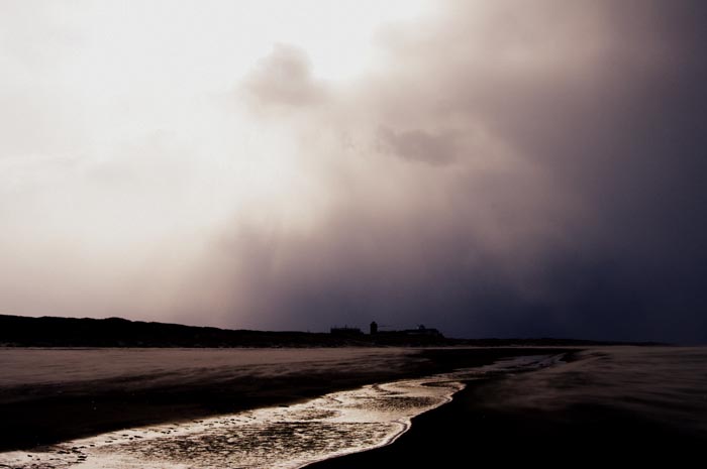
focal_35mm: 75
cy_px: 234
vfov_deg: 18.1
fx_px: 1471
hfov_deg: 27.0
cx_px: 354
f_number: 11
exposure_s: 1/200
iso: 200
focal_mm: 50
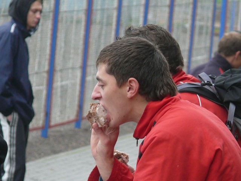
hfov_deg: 4.4
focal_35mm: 449
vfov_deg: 3.3
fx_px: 3126
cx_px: 120
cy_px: 90
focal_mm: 53.2
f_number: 3.6
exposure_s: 1/60
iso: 200
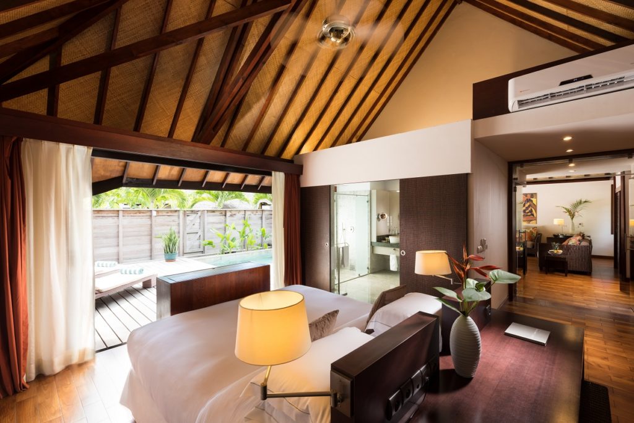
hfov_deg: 96.7
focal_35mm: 16
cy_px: 212
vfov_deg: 73.8
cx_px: 317
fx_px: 282
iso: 160
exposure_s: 1/3
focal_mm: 16
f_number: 11
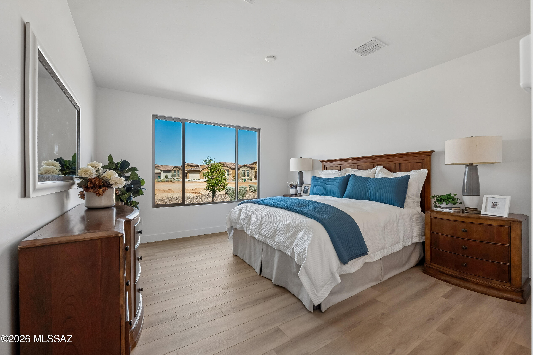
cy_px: 178
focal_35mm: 14
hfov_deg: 104.3
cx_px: 266
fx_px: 207
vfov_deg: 81.2
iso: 400
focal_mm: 14
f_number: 8
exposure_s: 1/160
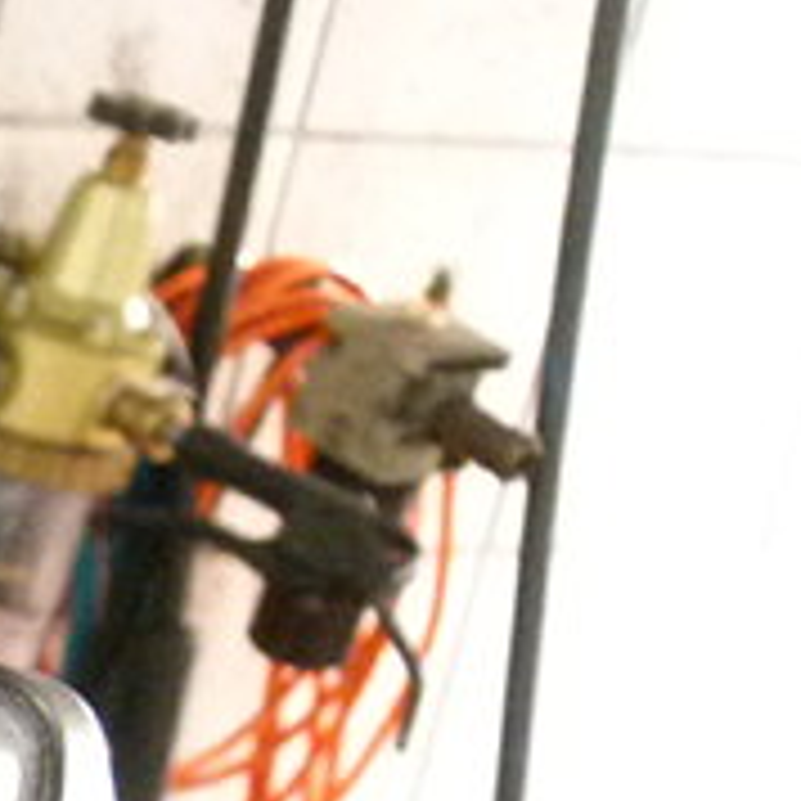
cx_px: -1382
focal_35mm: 174
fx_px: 4555
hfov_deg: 8.7
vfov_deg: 9.4
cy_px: 1566
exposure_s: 1/40
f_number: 3.1
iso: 400
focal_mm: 6.3
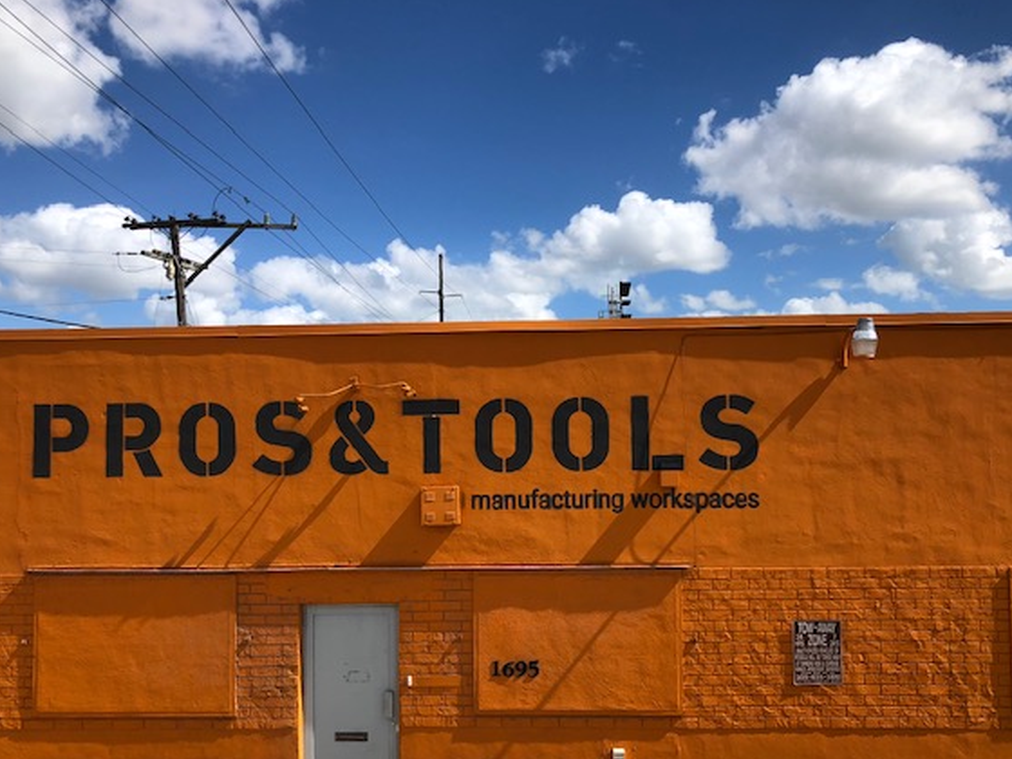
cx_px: 508
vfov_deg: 44.1
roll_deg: +2.2
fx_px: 936
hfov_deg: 56.8
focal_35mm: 32
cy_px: 423
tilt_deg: +0.4
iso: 20
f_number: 1.8
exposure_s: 1/2667
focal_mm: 4
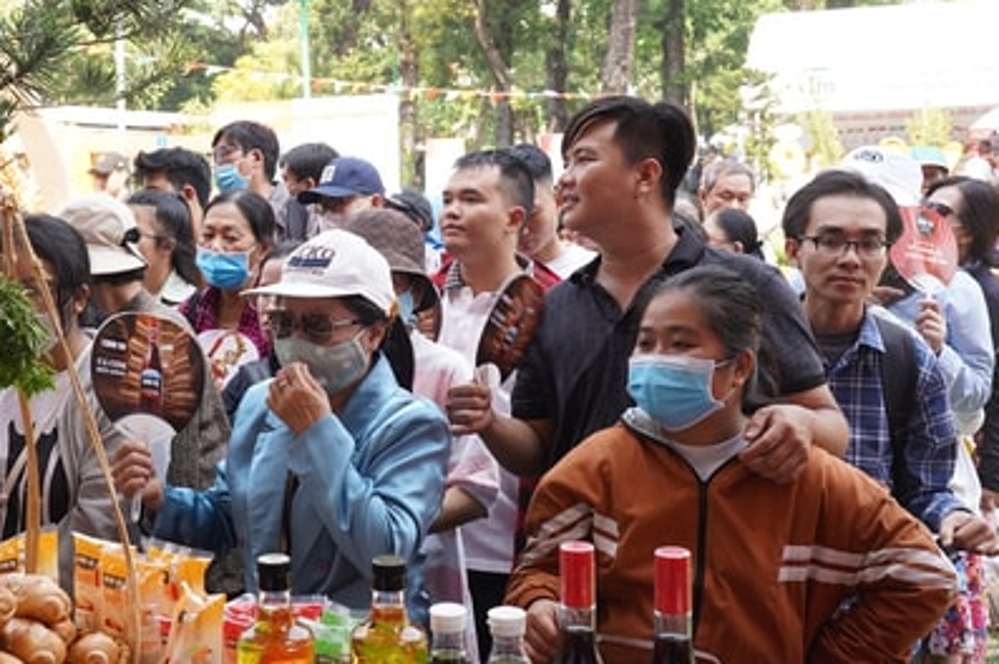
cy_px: 317
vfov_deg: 27.5
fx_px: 1359
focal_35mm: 49
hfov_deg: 39.9
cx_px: 327
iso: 400
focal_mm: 36
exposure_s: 1/125
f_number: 7.1
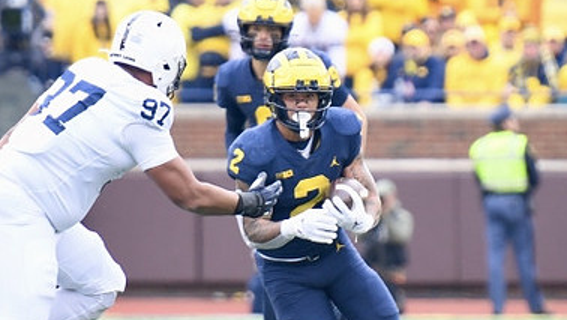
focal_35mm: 482
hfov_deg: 4.5
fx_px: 7250
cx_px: 255
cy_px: 221
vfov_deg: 2.5
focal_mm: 200
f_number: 2.8
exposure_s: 1/1000
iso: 500
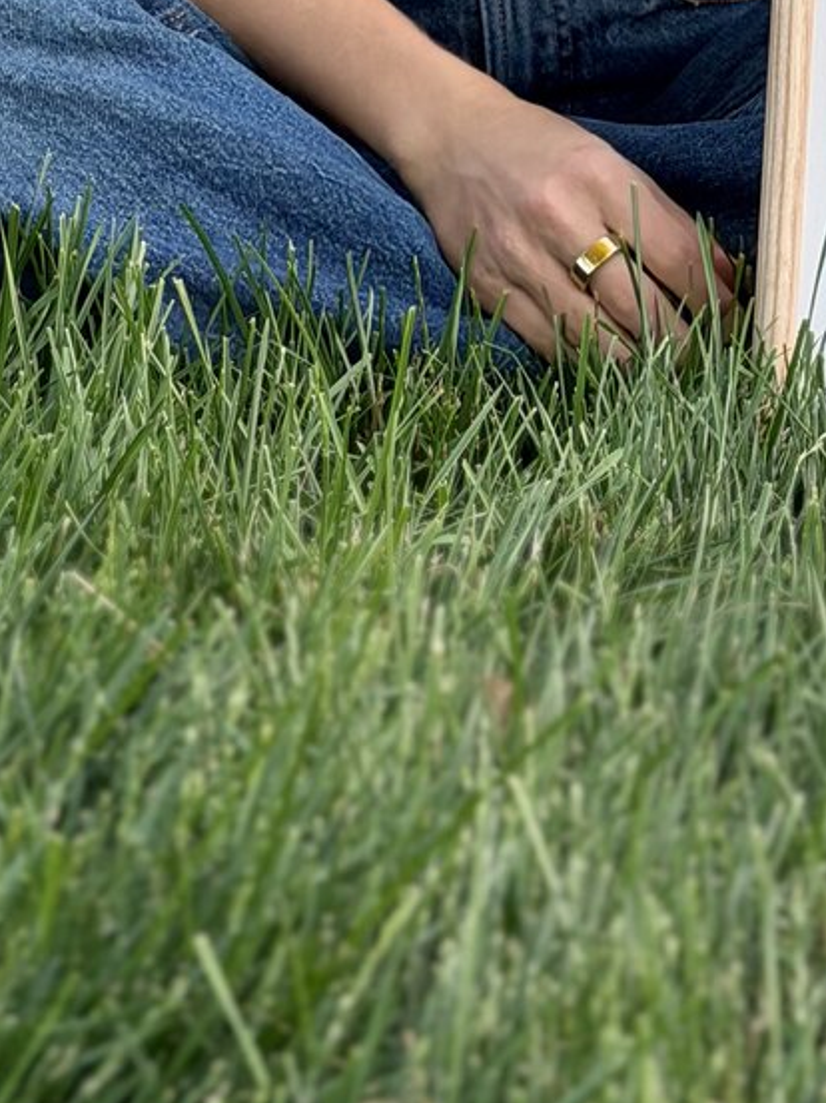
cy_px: -467
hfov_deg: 10.6
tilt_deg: -2.5
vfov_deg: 13.5
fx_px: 4428
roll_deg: -0.1
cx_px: 682
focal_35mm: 139
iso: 64
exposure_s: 1/184
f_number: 1.78
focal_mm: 6.76
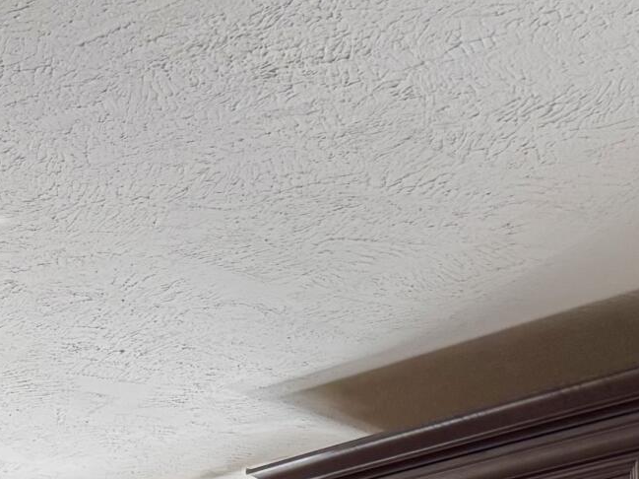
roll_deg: -0.1
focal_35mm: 111
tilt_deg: -0.1
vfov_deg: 11.7
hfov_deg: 14.5
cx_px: -671
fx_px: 2048
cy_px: 1004
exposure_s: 1/121
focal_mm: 6.76
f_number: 1.78
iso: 125
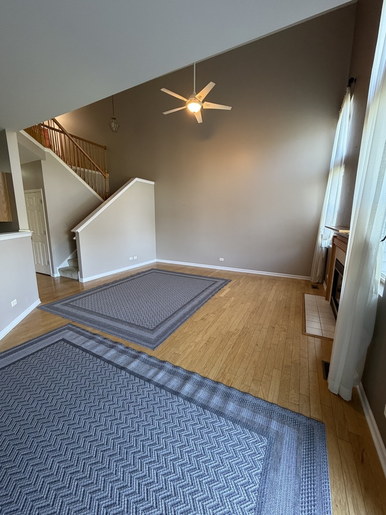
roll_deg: +0.3
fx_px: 208
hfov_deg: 85.7
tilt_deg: -11.1
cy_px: 258
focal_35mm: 14
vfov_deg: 102.1
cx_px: 193
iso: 320
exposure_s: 1/60
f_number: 2.2
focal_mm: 2.22
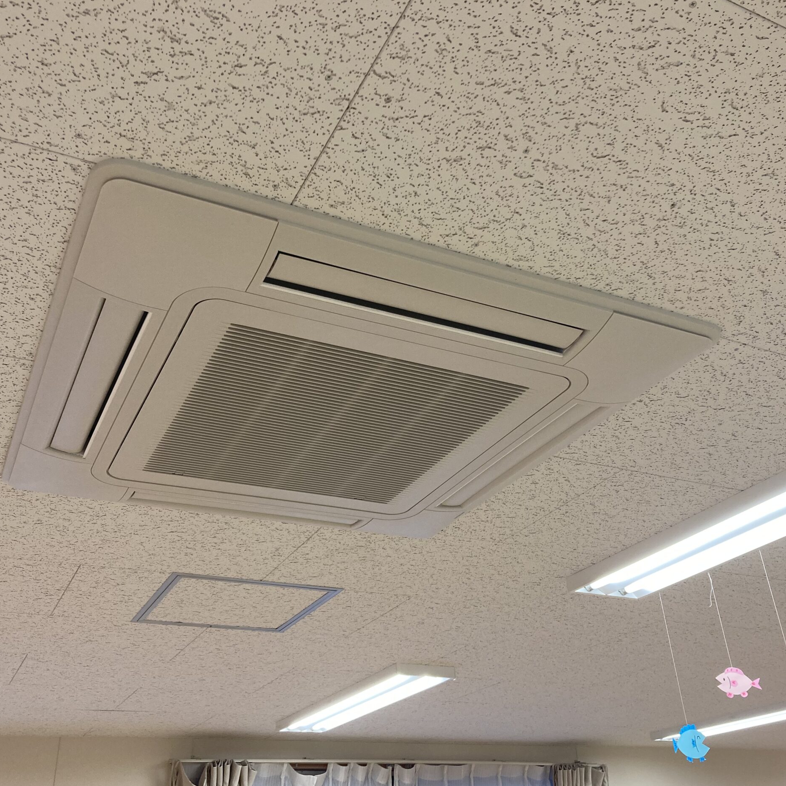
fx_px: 873
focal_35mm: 34
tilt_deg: +31.2
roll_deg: +0.9
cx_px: 381
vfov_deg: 48.4
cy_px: 397
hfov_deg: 48.4
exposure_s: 1/100
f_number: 1.8
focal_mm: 3.99
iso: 50
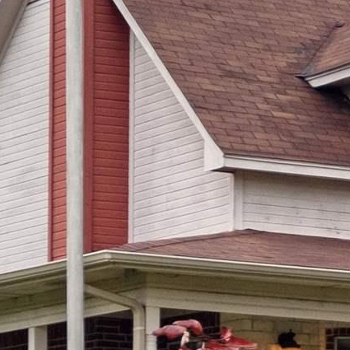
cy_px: 322
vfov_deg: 7.9
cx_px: 702
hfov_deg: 7.6
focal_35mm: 221
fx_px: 2528
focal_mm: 24
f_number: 6.4
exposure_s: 1/125
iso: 160
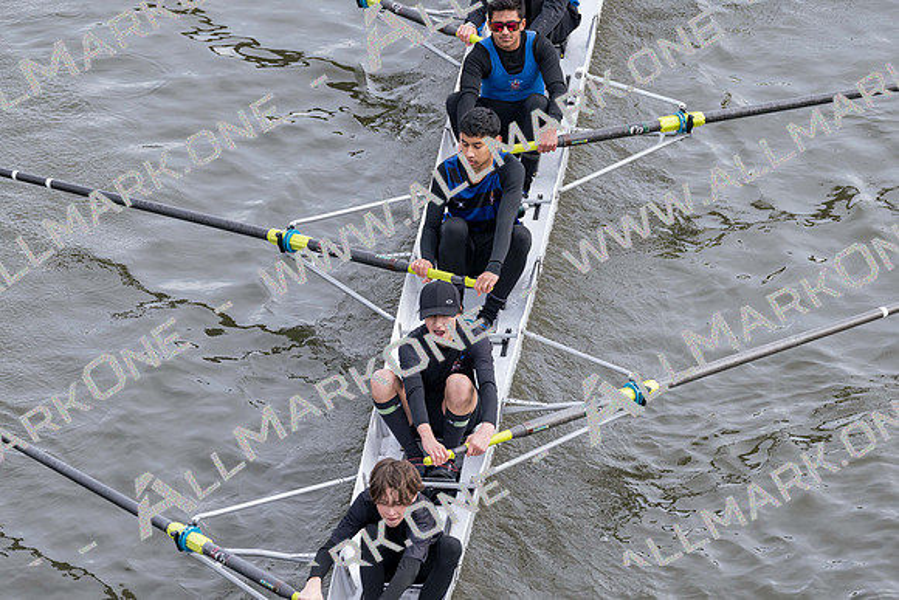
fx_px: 4995
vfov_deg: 6.9
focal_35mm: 200
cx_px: 450
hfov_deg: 10.3
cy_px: 300
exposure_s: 1/1600
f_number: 5.6
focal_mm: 200
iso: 1000
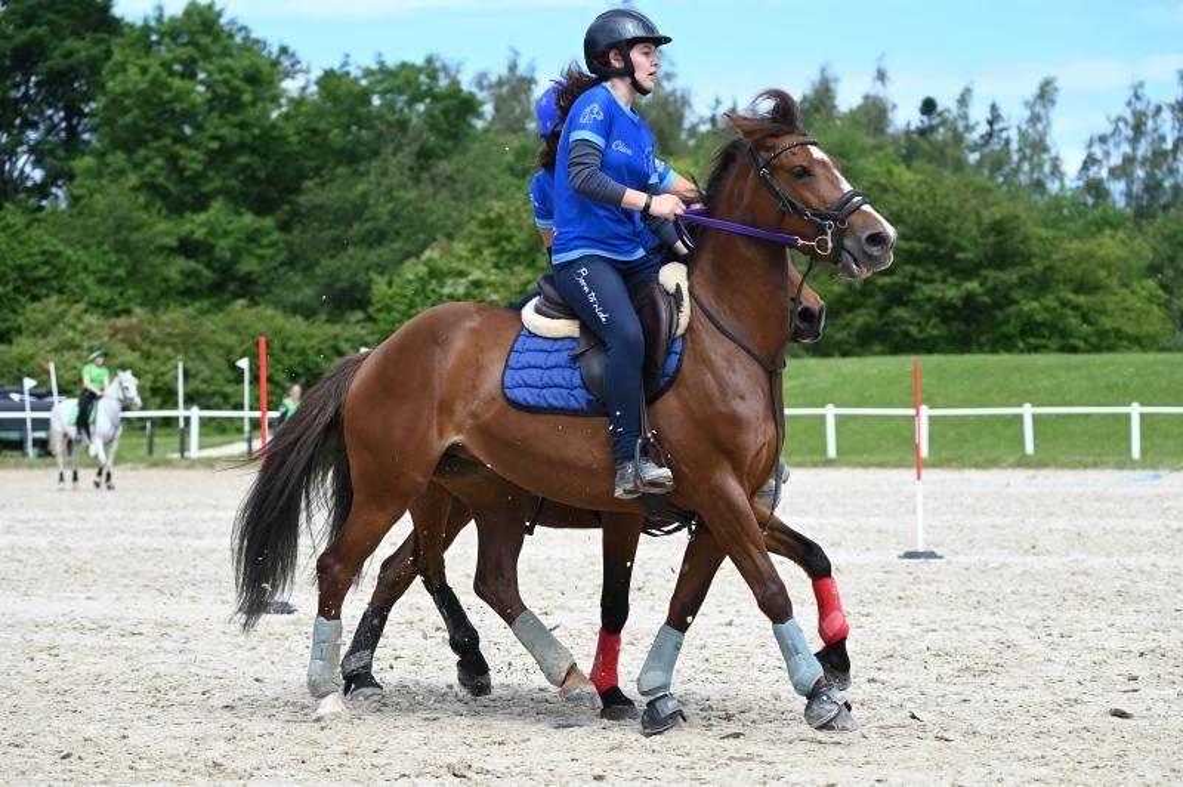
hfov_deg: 20.4
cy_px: 394
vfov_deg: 13.7
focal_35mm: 100
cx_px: 592
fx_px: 3283
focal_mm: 100
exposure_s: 1/1250
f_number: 5.6
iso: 400
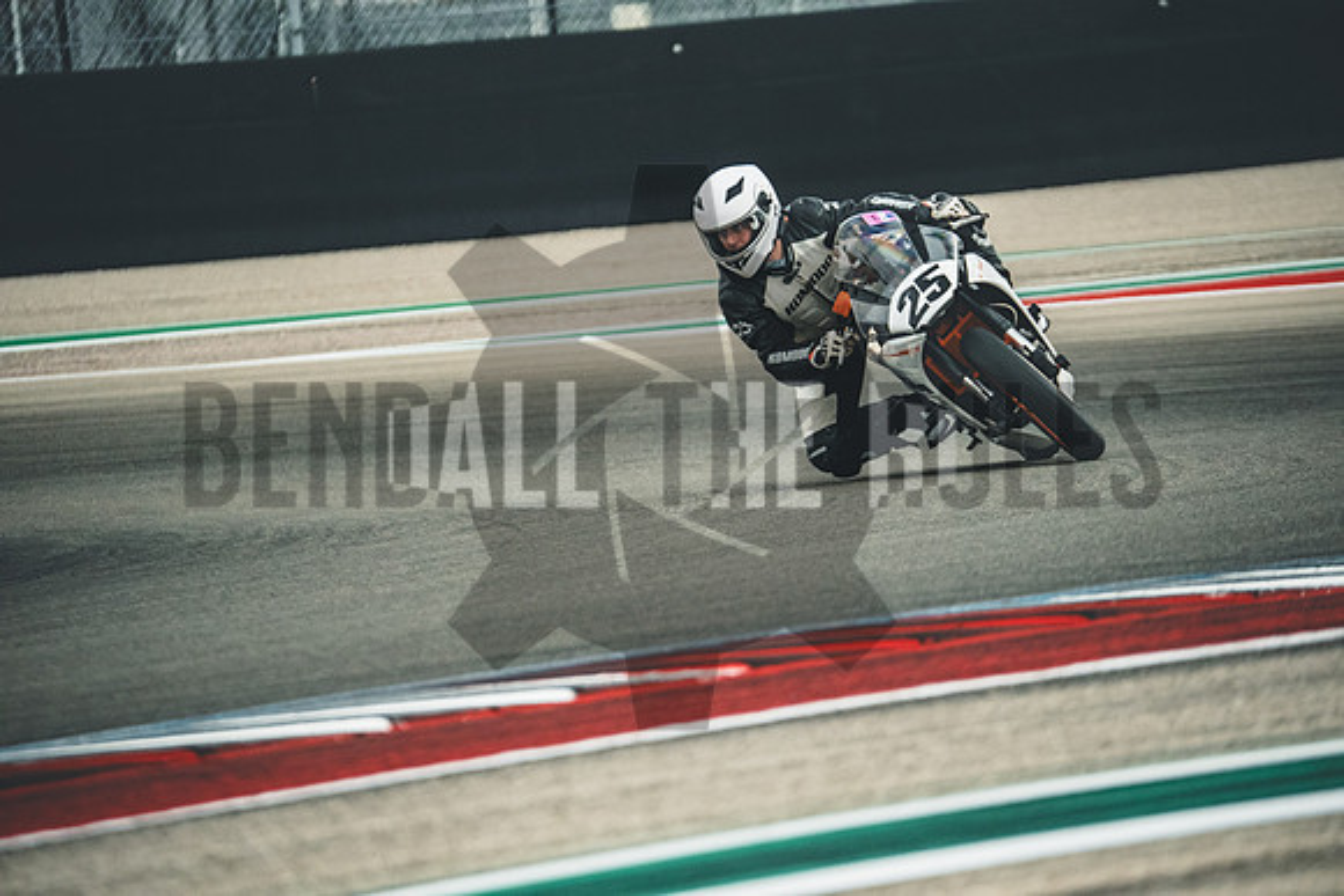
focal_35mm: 600
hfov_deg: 3.4
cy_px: 448
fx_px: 22404
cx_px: 672
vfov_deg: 2.3
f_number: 5.6
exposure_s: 1/2000
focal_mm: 400
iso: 2500
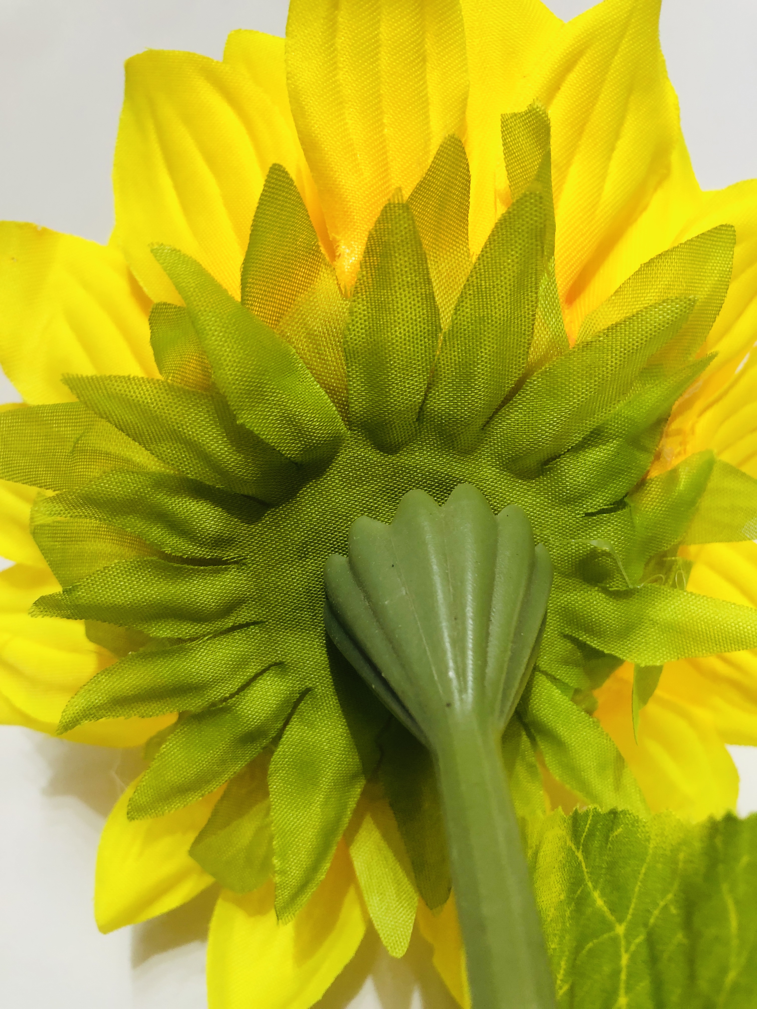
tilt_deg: -63.2
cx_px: 378
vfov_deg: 63.4
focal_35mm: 28
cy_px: 504
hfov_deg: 49.7
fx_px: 816
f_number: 1.8
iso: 32
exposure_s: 1/25
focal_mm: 3.99
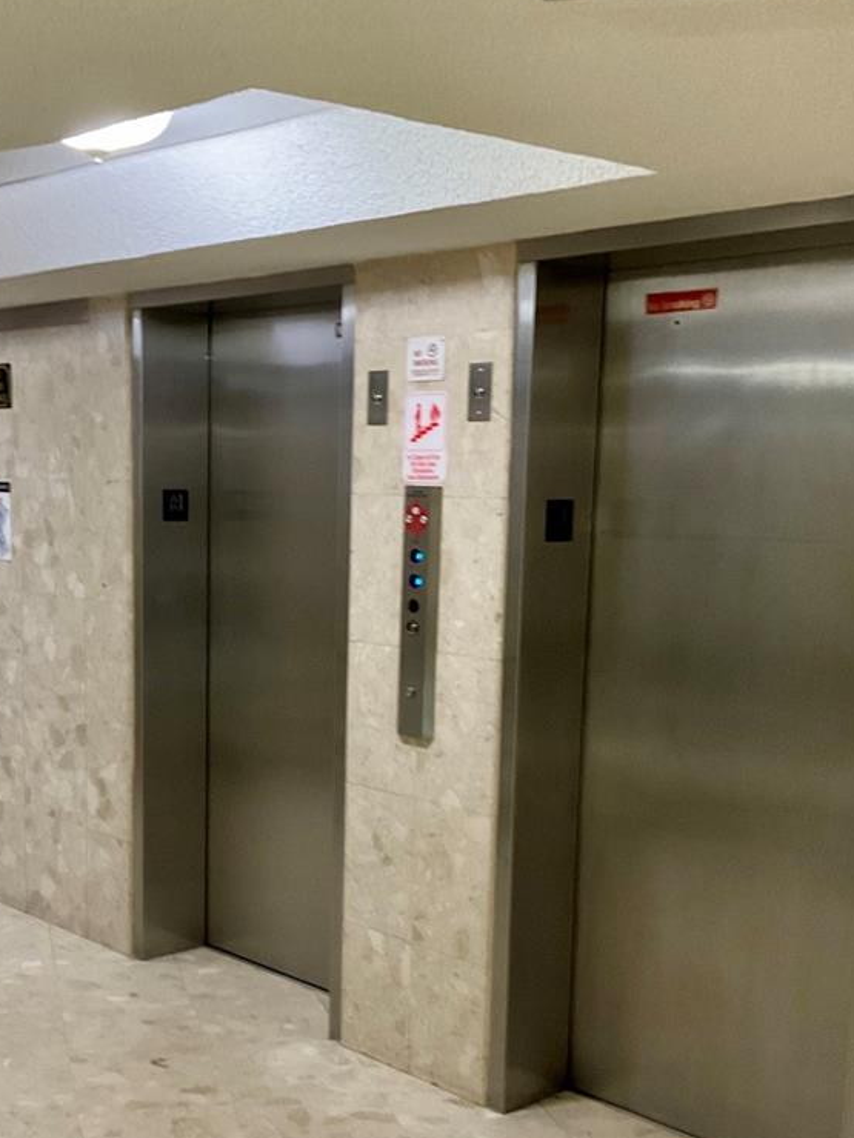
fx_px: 1546
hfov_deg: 30.6
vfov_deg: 40.1
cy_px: 730
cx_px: 275
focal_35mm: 47
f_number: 1.8
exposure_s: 1/40
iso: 200
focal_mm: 3
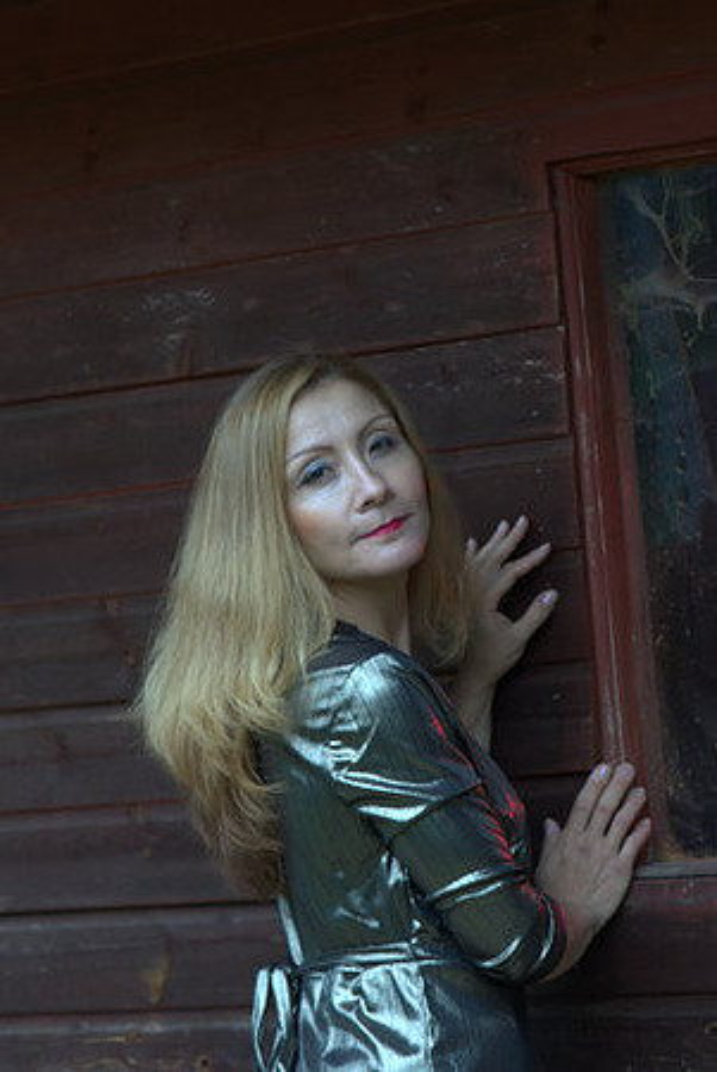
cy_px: 536
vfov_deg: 13.7
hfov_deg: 9.2
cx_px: 358
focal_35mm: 150
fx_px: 4471
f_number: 4
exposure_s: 1/80
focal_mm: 100
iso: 100
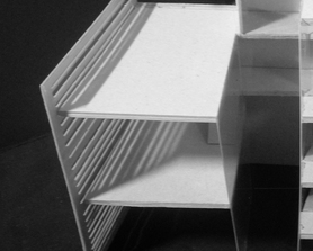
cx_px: 292
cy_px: 111
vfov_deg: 18.7
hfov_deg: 22.6
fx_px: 760
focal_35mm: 82
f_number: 2.8
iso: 115
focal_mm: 7.8
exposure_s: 1/3.7
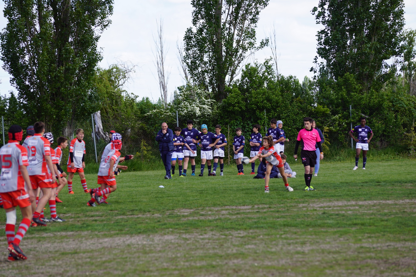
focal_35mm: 202
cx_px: 208
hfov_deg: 10.2
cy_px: 138
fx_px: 2340
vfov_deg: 6.8
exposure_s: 1/250
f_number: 5
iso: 100
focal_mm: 135
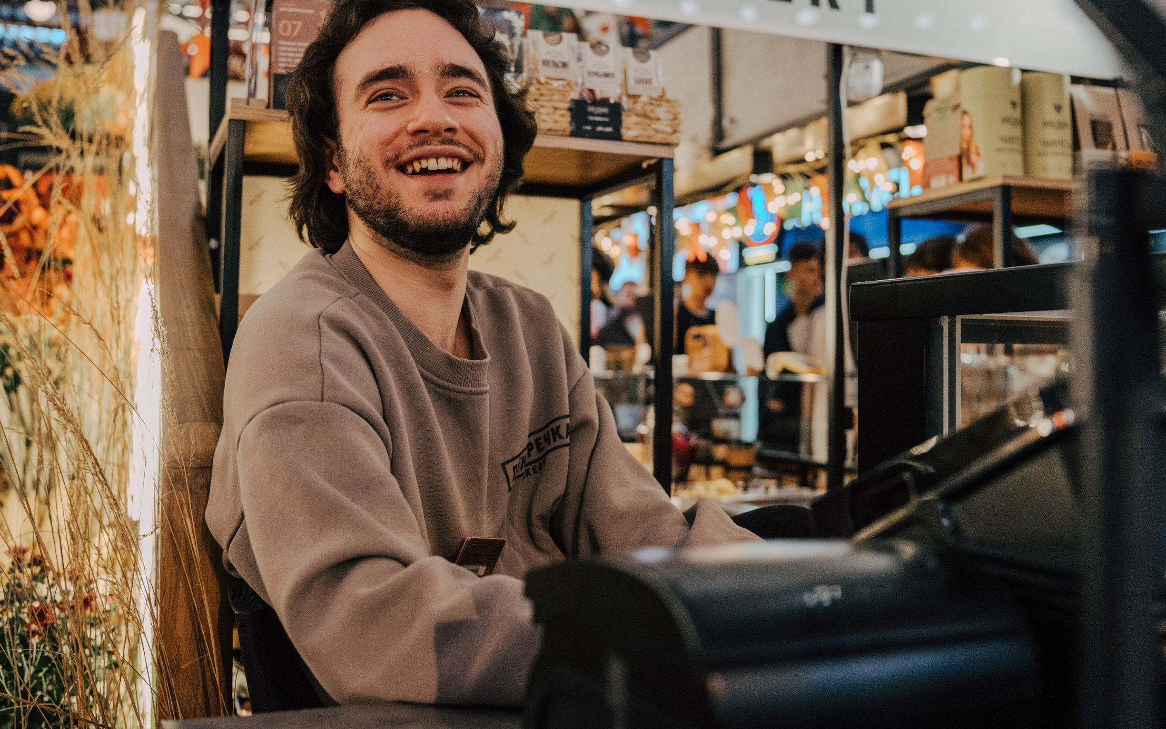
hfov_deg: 58.1
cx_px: 540
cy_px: 292
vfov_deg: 38.2
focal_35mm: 33
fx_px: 1049
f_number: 2.8
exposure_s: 1/640
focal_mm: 28
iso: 3200
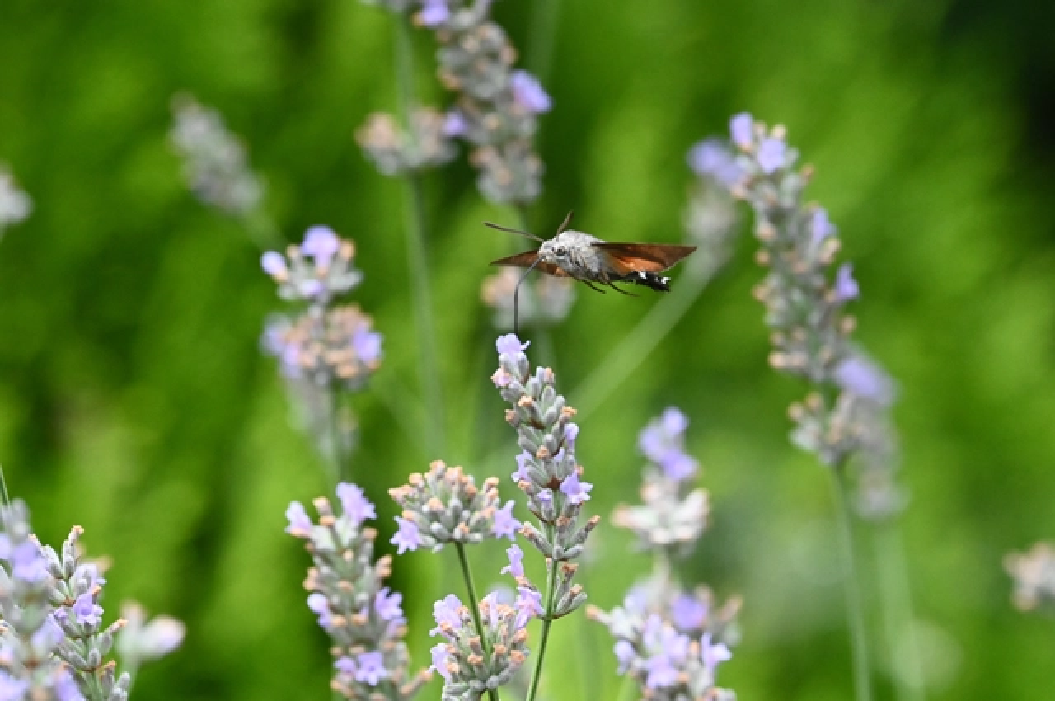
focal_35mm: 400
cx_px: 528
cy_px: 350
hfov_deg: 5.2
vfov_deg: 3.4
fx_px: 11707
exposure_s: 1/8000
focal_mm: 400
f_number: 11
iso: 14400
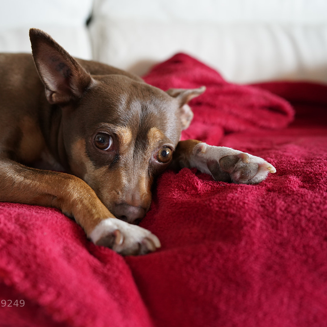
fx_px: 481
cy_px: 163
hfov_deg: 37.2
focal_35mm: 45
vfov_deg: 37.6
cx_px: 110
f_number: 2.8
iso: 1600
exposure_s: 1/80
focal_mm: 35
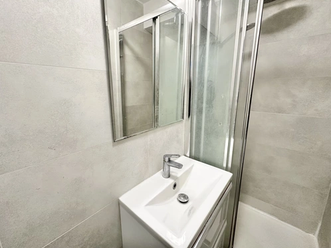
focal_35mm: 15
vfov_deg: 81.7
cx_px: 156
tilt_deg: -10.8
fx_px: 143
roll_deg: +0.5
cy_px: 119
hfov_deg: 98.1
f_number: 2.2
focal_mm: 2.22
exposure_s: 1/100
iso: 200
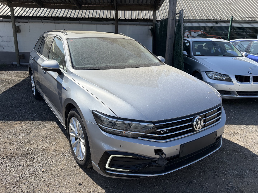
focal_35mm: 26
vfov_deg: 53.1
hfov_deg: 67.3
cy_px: 96
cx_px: 129
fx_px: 194
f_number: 1.6
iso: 50
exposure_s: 1/3125
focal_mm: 5.96
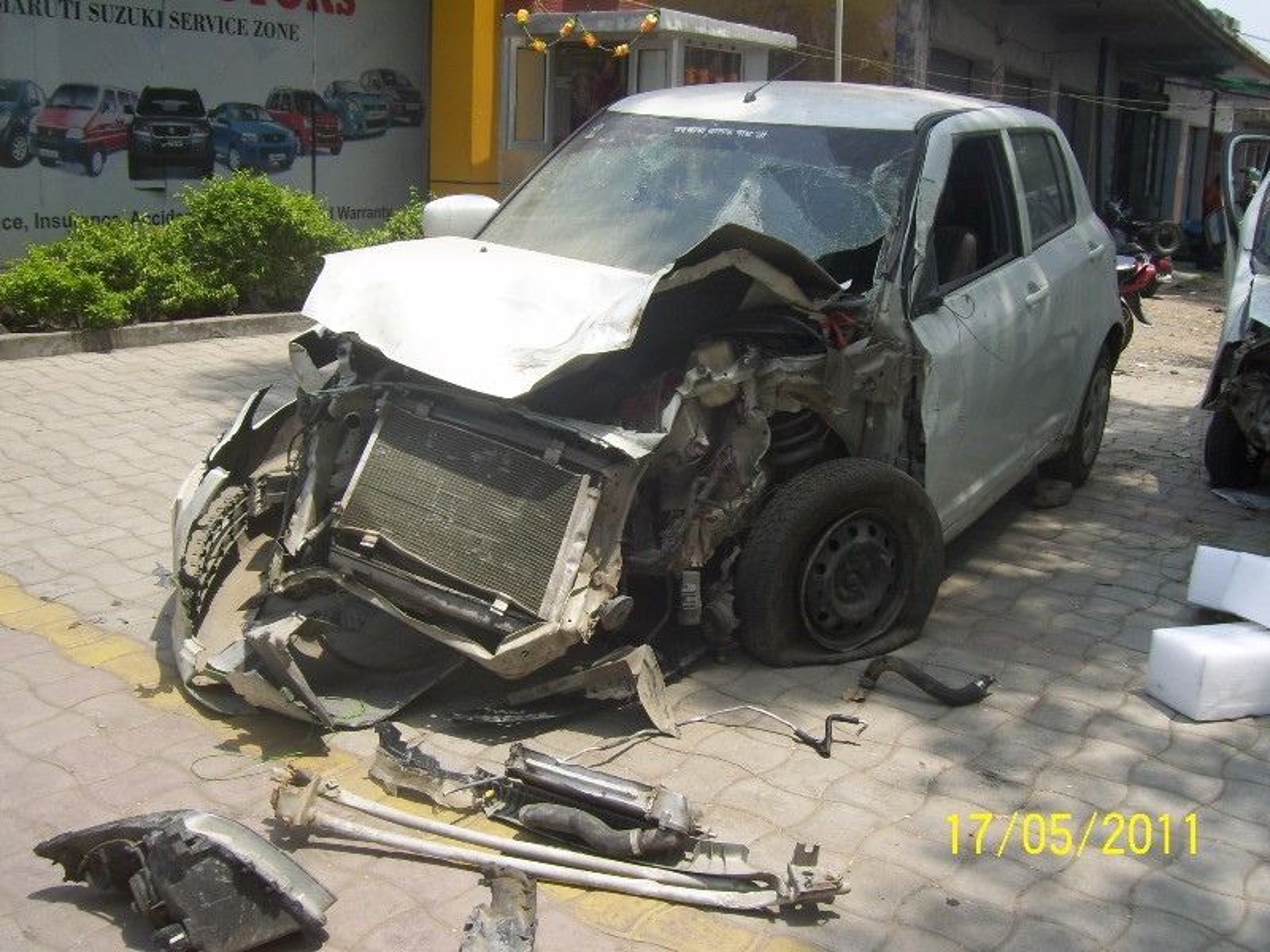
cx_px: 635
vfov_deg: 39.7
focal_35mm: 36
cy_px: 476
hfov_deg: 51.4
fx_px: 1321
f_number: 4.8
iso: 80
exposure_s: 1/320
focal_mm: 6
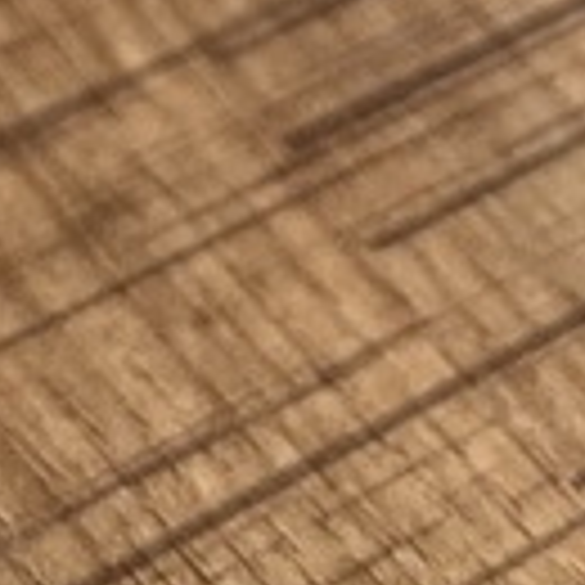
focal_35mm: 163
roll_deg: -7.7
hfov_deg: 9.9
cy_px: -1346
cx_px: -634
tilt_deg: -30.3
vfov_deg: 8.4
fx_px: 3117
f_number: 1.6
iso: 100
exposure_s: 1/121
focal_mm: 5.1
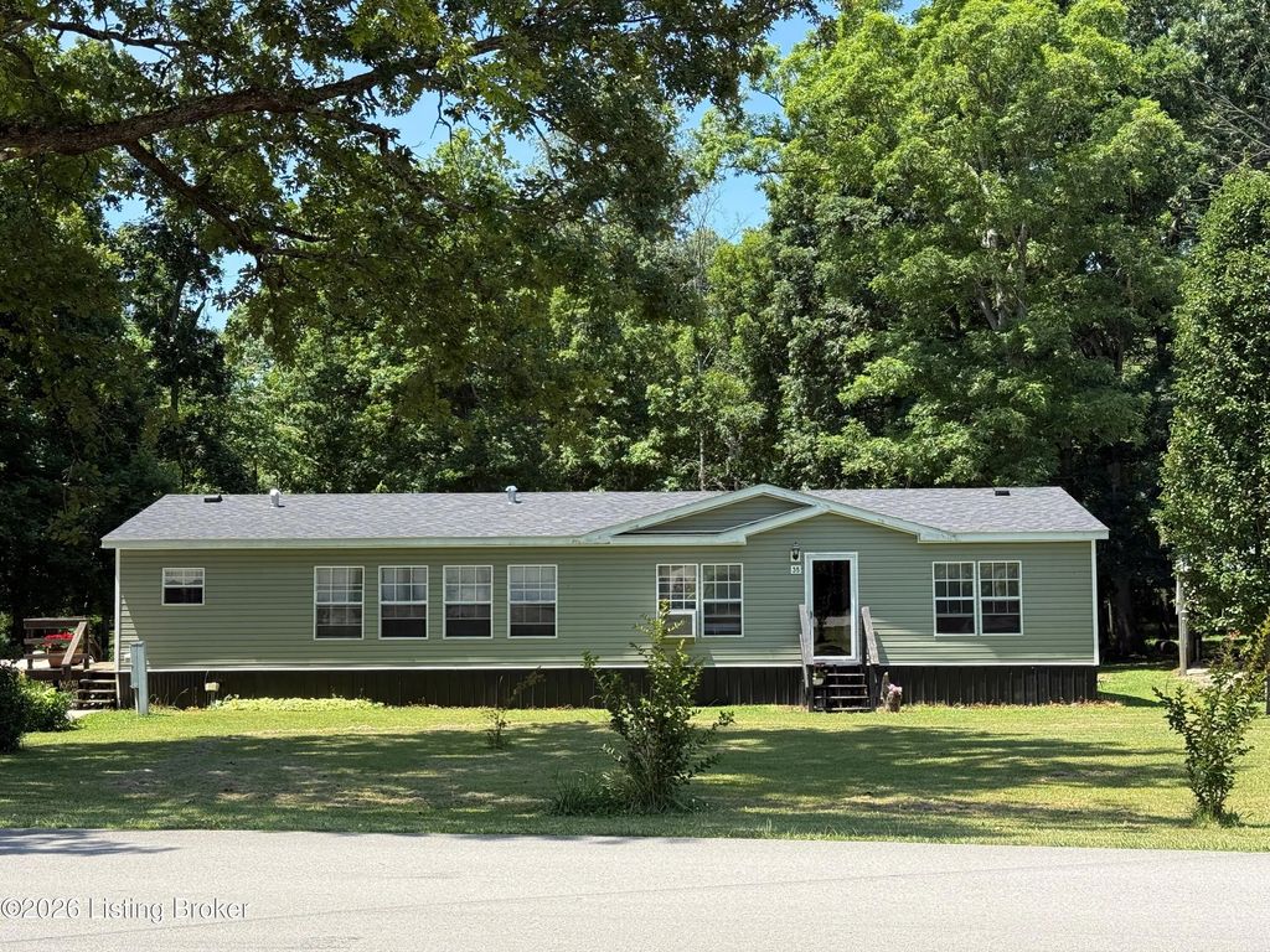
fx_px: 1761
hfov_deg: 39.7
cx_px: 635
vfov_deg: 30.3
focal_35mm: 48
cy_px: 476
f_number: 1.78
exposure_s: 1/1754
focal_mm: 6.76
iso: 100
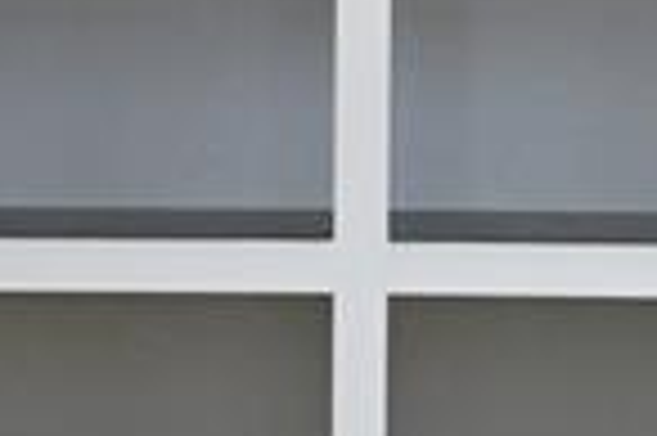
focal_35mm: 186
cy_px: 683
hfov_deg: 11.1
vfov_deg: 7.2
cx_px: 279
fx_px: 3391
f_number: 3.8
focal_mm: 17
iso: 1250
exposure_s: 1/125
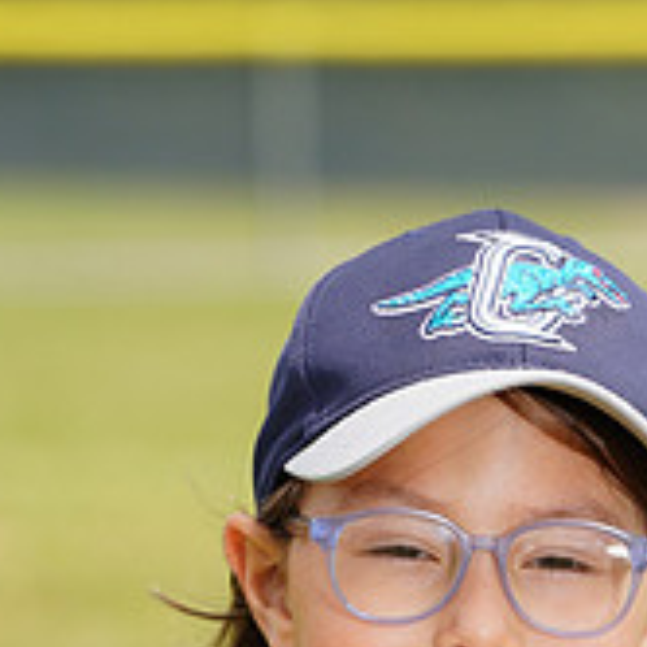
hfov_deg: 2.5
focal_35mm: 699
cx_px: 633
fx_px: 14781
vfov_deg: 2.5
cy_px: 1033
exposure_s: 1/250
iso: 100
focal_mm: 235
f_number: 9
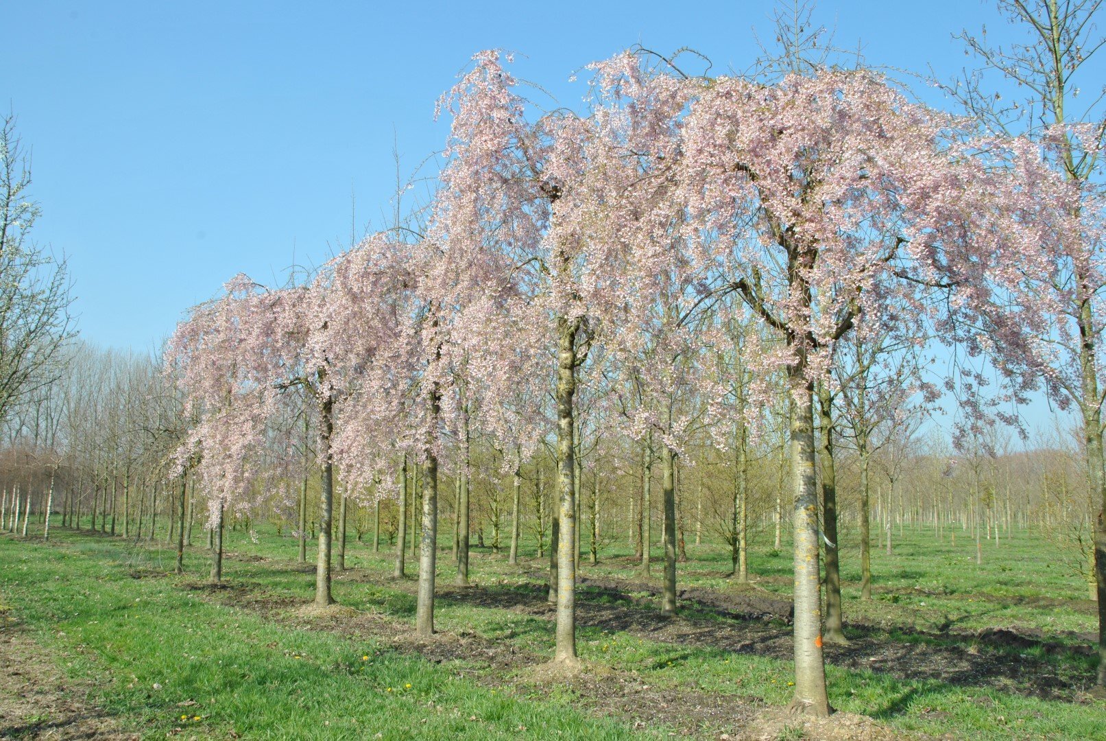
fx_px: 1015
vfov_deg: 40.1
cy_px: 370
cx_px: 553
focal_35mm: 33
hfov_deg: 57.2
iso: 200
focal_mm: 22
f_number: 13
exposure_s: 1/125
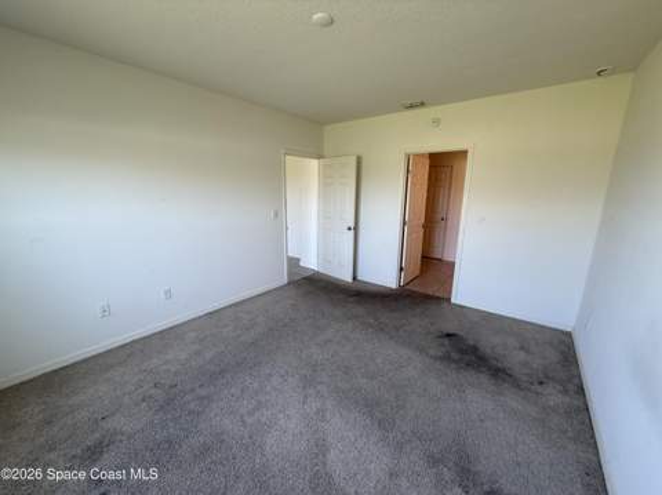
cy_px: 248
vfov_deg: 85.6
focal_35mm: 14
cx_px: 331
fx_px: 267
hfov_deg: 102.1
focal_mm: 2.22
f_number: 2.2
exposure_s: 1/40
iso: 50
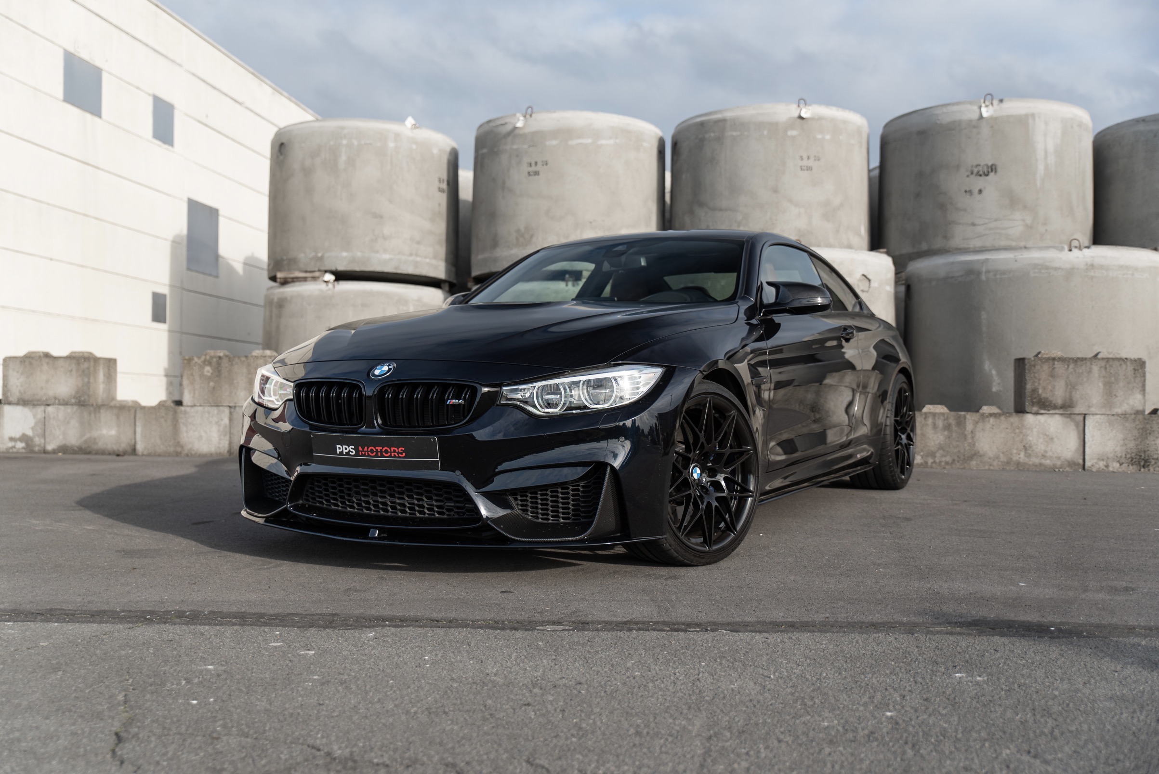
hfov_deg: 53.1
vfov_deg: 36.9
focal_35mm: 36
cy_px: 387
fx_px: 1159
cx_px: 580
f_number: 2.8
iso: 100
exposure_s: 1/640
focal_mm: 36
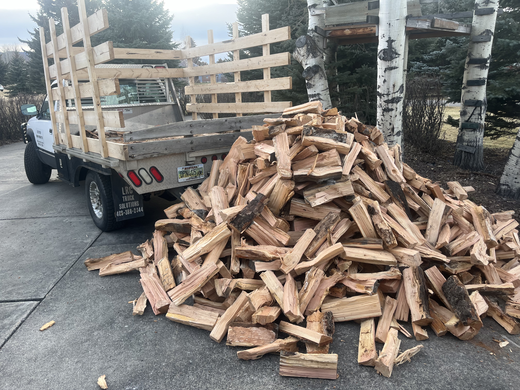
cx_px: 260
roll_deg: +2.9
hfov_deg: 67.3
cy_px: 195
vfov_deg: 53.1
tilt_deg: -15.6
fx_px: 391
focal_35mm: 26
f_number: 1.6
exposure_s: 1/137
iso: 32
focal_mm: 5.1
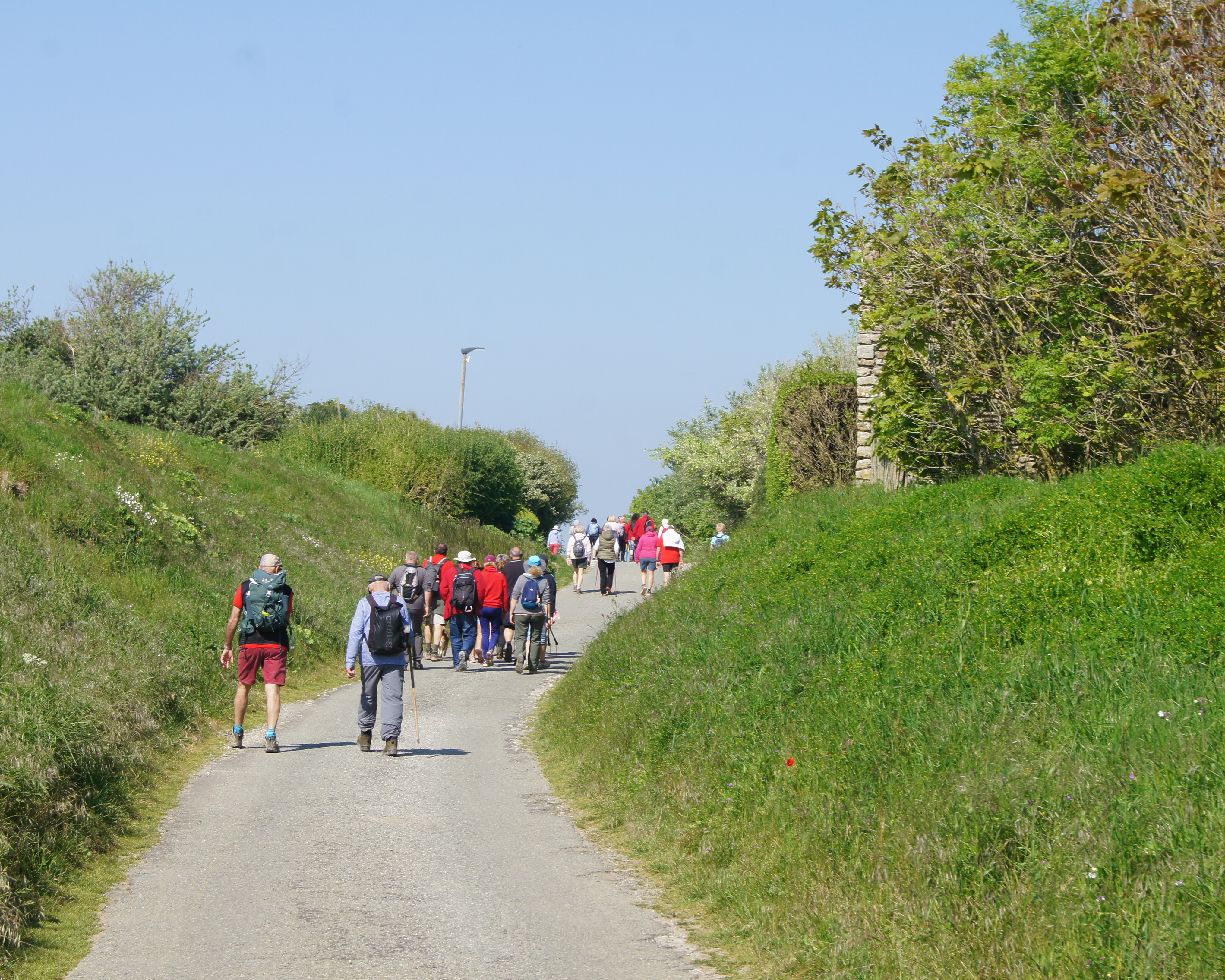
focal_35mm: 85
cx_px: 542
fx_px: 3082
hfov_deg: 22.5
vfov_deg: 18.1
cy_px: 489
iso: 100
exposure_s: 1/100
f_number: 13
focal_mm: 50
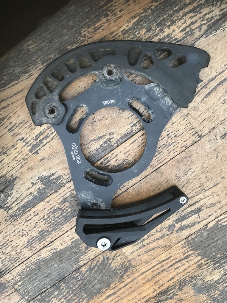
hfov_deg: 49.7
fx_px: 245
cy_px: 152
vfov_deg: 63.4
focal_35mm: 28
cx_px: 114
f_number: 1.8
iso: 32
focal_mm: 3.99
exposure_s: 1/33
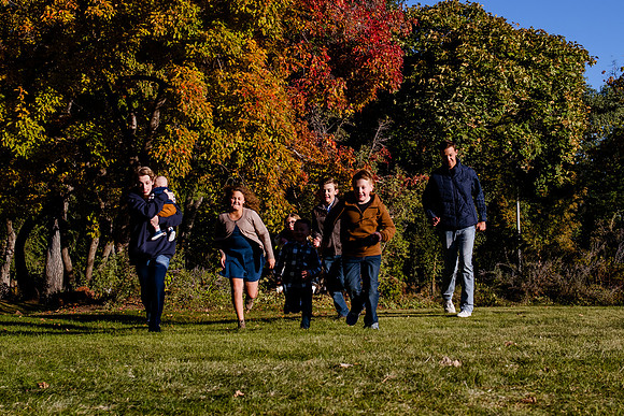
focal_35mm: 66
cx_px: 307
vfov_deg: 20.6
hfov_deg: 30.6
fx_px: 1142
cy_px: 172
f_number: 7.1
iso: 320
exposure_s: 1/500
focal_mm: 38
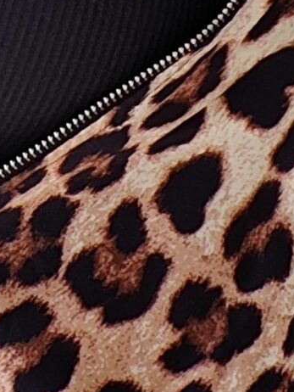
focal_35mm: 144
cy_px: -10
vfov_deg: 13.5
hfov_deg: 10.0
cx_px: -143
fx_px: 1629
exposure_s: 1/100
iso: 80
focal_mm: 2.66
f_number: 2.4
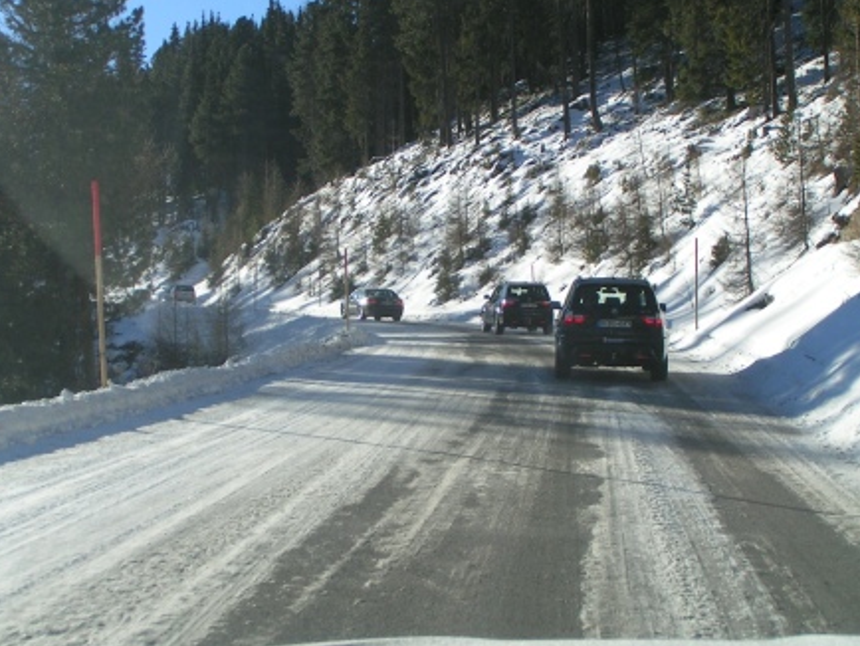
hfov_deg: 30.7
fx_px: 1566
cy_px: 307
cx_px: 416
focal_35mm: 63
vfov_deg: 23.3
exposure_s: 1/400
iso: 50
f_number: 5
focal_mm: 8.7
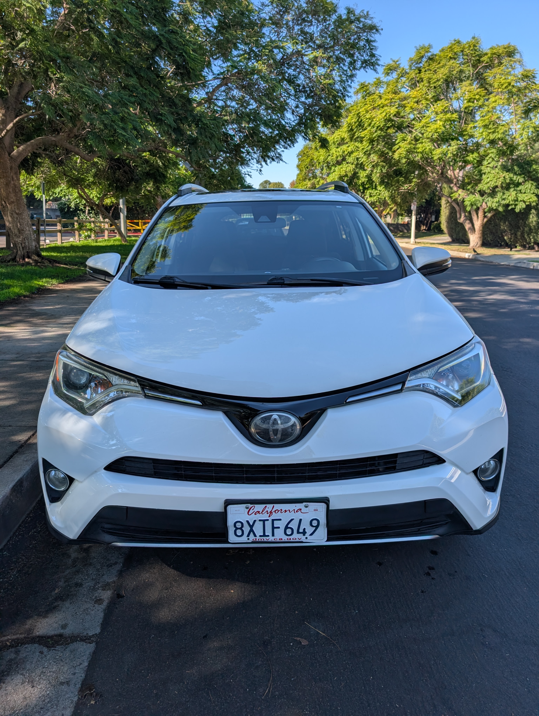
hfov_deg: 56.9
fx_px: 497
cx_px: 270
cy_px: 358
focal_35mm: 24
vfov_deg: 71.5
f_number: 1.68
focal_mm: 6.9
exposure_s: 1/506
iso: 20
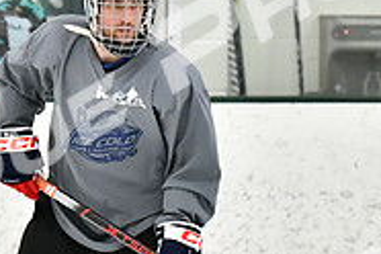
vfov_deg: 2.4
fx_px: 6186
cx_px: 43
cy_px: 124
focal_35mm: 585
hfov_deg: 3.5
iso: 5000
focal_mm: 125
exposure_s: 1/1250
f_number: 2.8
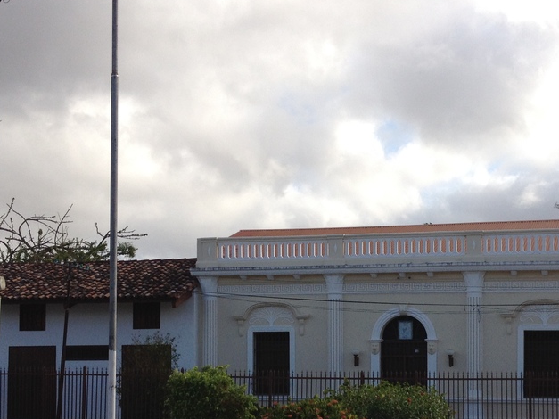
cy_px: 331
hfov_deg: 28.7
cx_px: 385
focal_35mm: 67
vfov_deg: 21.7
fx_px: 1082
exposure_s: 1/1381
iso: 50
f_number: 2.4
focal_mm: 4.28
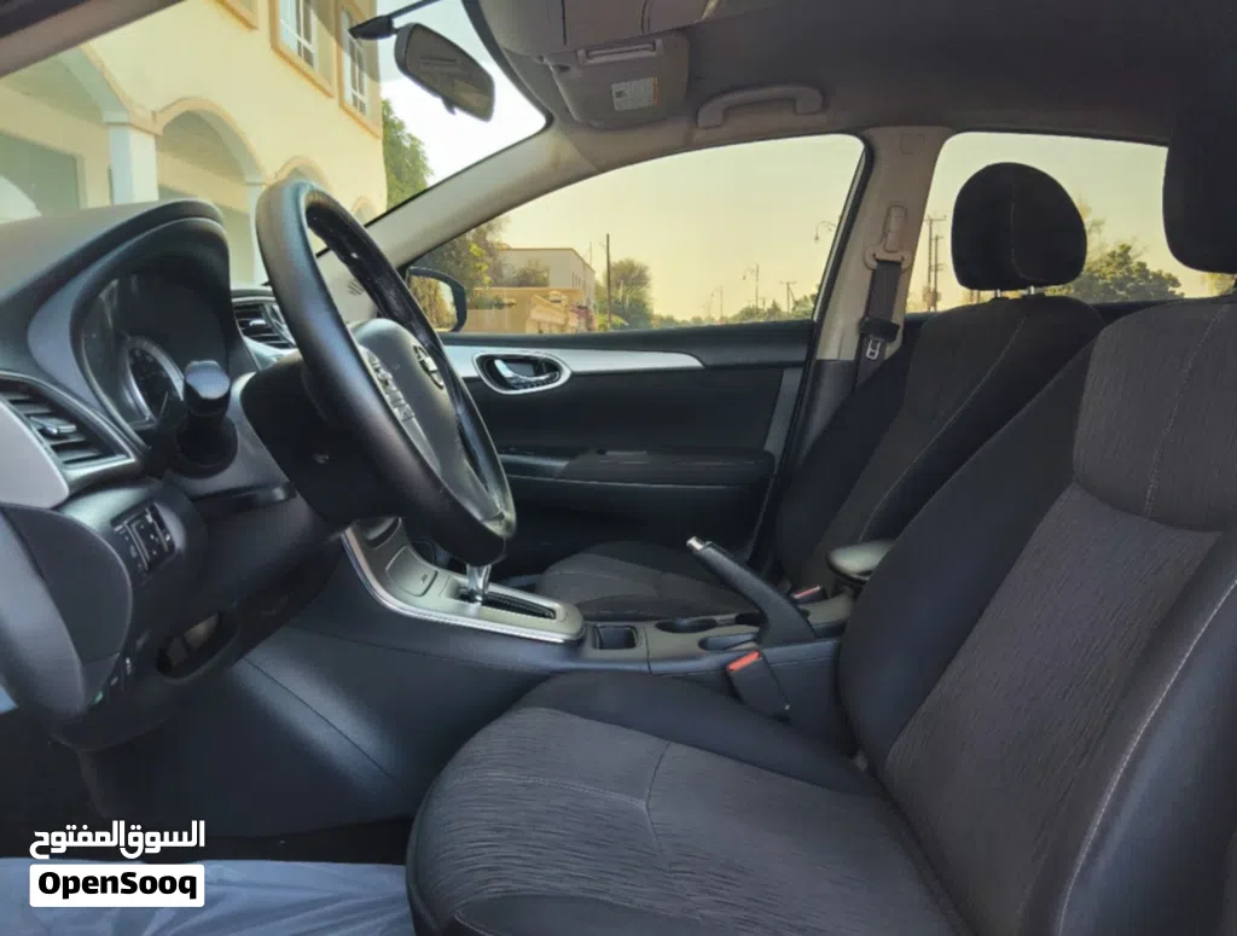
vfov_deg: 55.2
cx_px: 618
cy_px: 468
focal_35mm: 25
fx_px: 896
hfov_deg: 69.2
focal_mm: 4.15
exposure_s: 1/148
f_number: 1.8
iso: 100
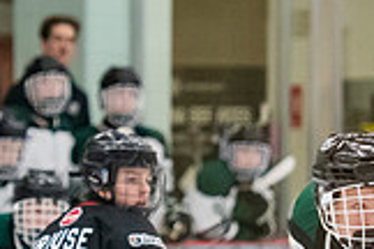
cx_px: 278
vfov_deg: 2.0
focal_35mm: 680
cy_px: 403
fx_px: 7064
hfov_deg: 3.0
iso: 2000
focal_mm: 122
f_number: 3.2
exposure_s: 1/640
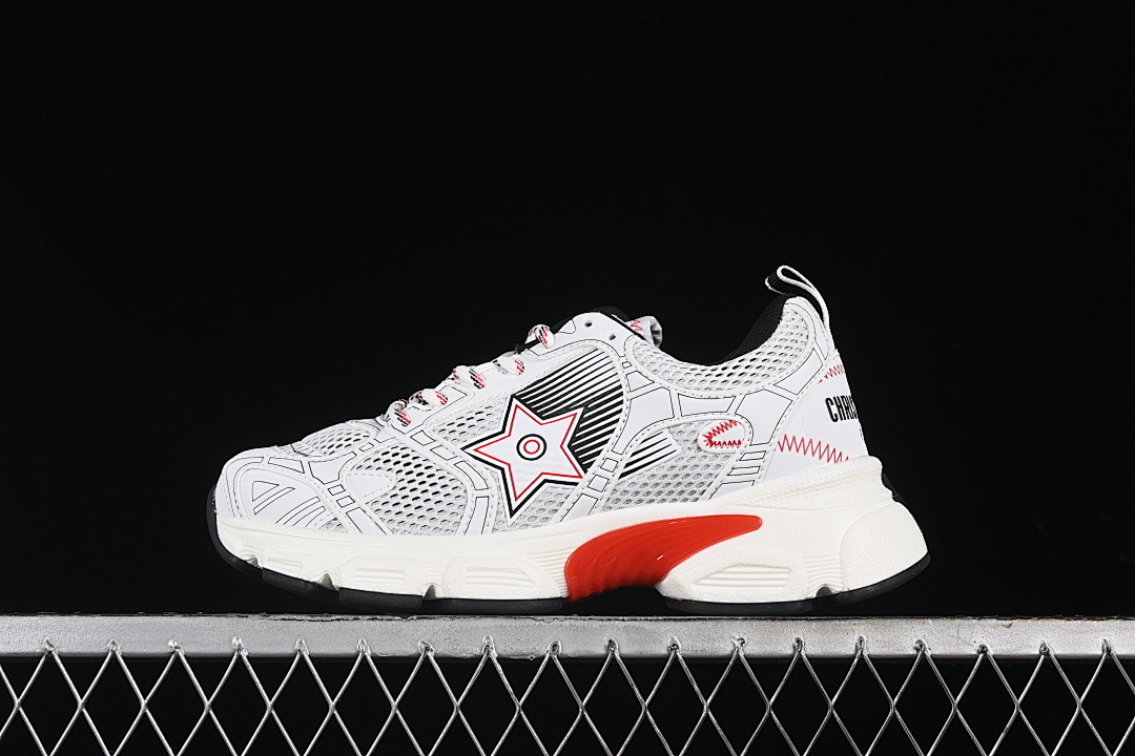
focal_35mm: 75
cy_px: 378
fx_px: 2364
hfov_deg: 27.0
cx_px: 568
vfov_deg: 18.2
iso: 160
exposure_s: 1/80
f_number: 8
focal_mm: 50
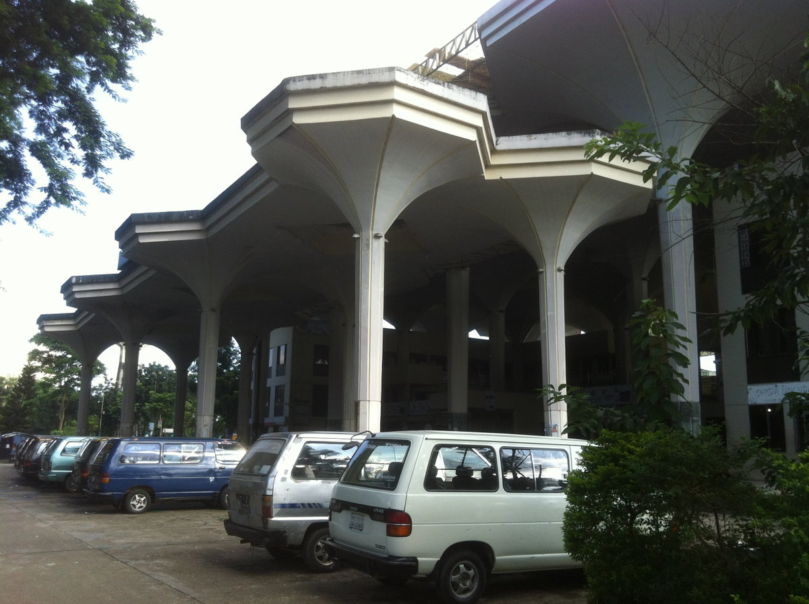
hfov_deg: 52.7
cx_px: 404
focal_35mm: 35
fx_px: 817
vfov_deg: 40.6
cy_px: 302
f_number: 2.8
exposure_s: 1/308
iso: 80
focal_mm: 3.85
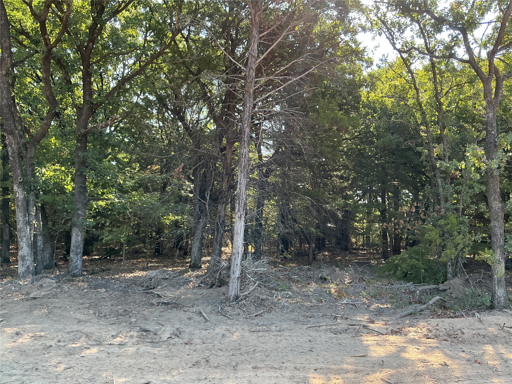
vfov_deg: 48.2
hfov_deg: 61.7
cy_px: 192
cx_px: 256
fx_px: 429
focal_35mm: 29
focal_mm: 3
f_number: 1.8
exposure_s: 1/139
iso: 25
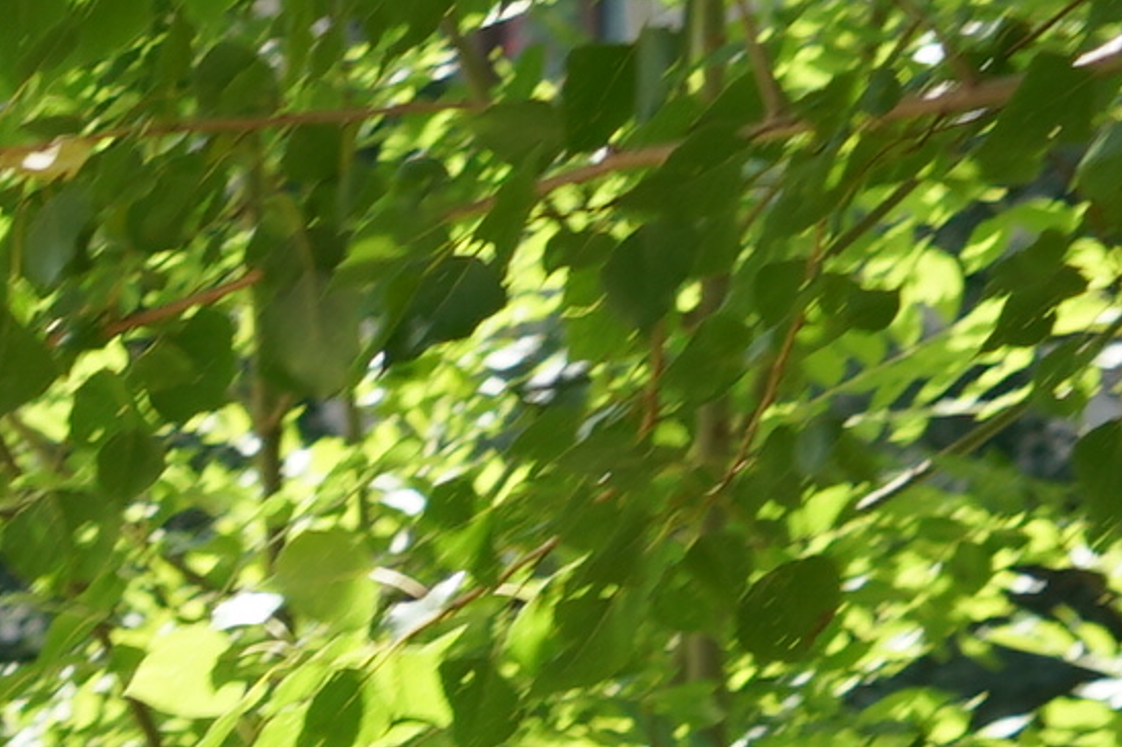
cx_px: -2154
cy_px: 1465
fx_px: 8724
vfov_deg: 4.8
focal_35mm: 280
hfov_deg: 6.7
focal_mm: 39
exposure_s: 1/160
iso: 100
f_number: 4.5
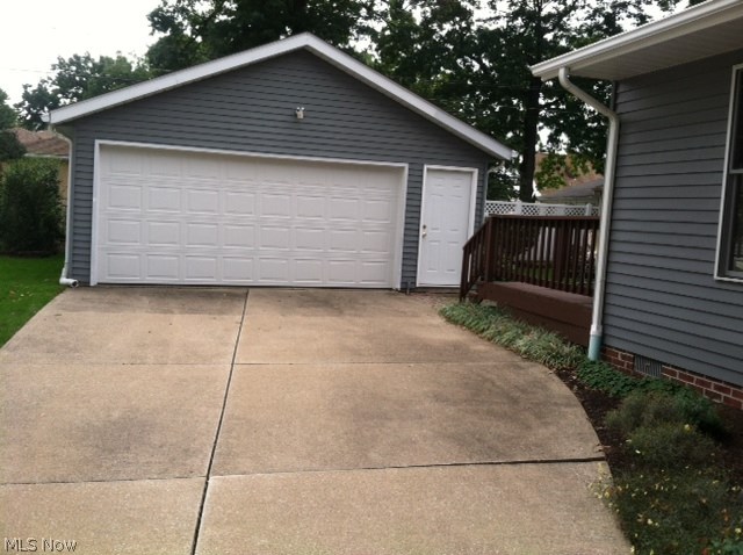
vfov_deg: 40.6
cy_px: 278
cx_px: 372
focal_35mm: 35
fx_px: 750
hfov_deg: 52.7
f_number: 2.8
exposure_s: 1/204
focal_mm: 3.85
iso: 80
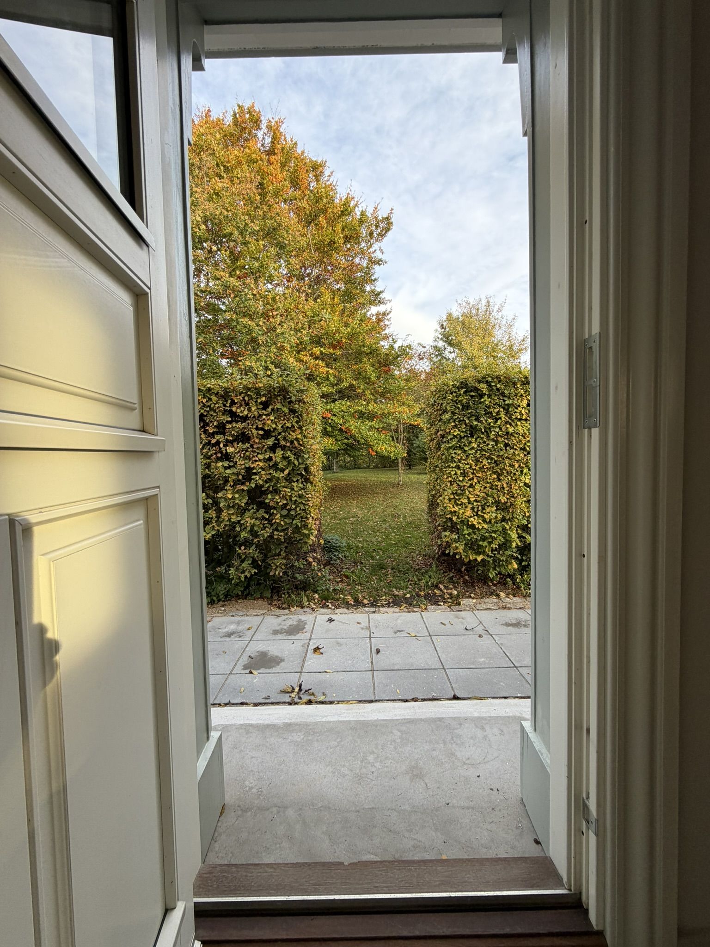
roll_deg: +1.8
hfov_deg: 85.7
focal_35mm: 14
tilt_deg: -1.8
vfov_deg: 102.1
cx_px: 355
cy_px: 474
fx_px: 383
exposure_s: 1/121
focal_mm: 2.22
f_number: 2.2
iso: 50
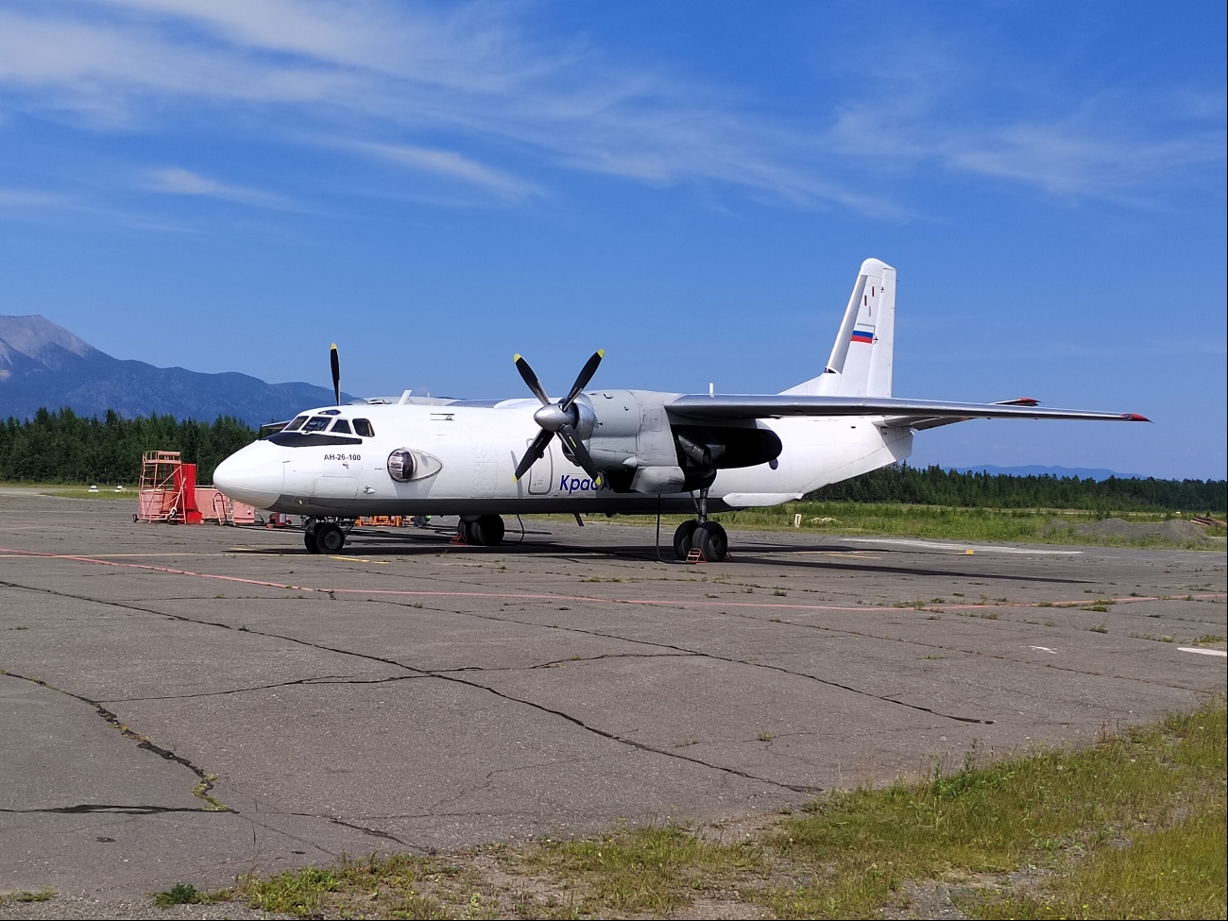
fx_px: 1596
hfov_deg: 42.1
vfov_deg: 32.2
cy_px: 460
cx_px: 614
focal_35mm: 45
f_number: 1.9
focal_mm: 5.52
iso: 191
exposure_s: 1/2150
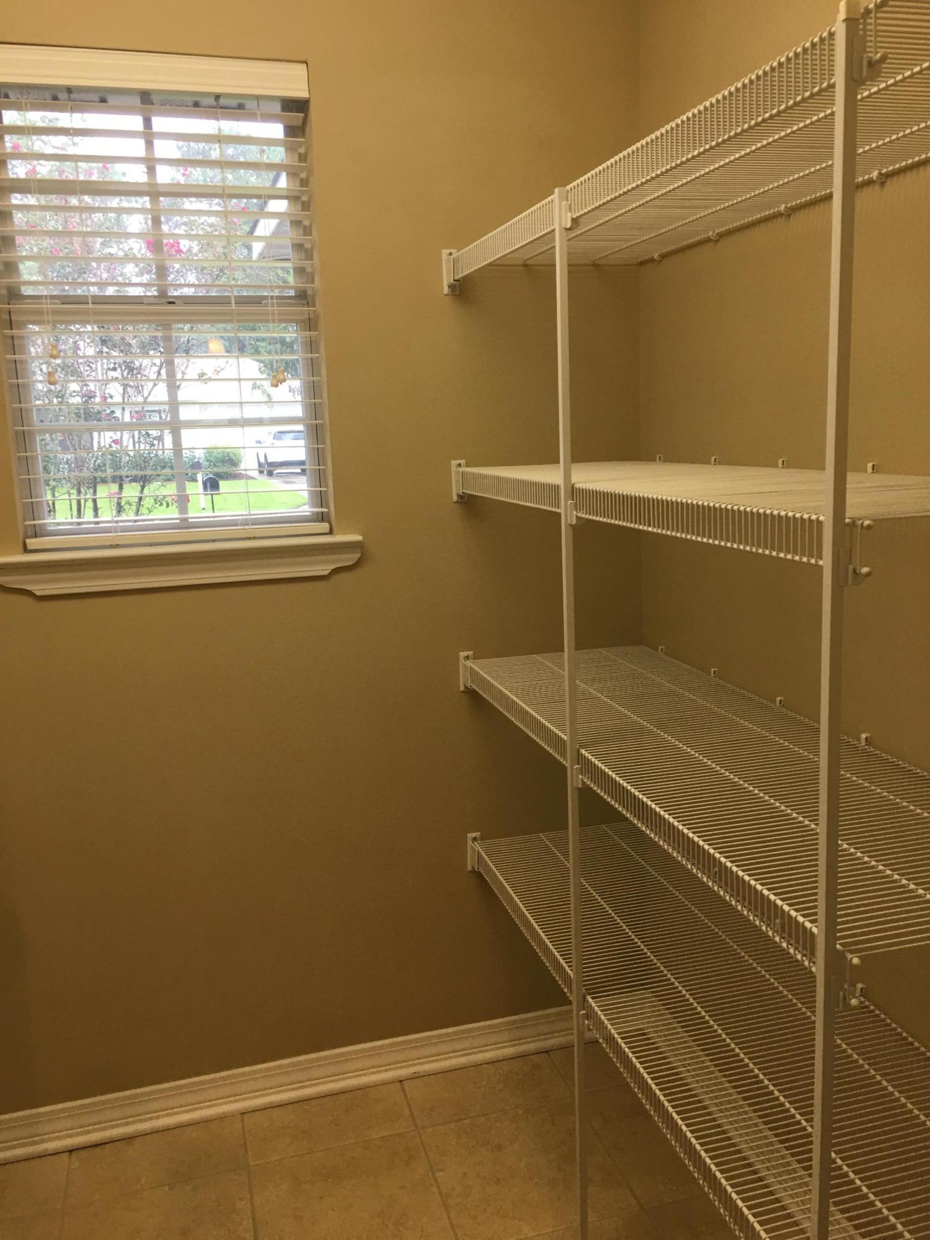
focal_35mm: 29
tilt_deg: -8.8
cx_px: 465
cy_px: 620
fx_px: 1039
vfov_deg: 61.7
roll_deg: +2.4
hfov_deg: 48.2
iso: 32
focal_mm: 4.15
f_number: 2.2
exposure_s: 1/30
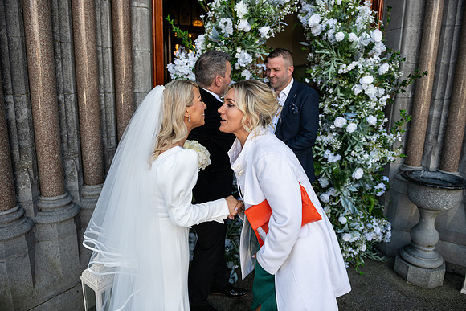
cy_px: 156
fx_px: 311
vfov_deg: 53.2
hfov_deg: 73.7
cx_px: 233
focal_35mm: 24
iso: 320
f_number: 3.5
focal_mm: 24
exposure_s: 1/1000
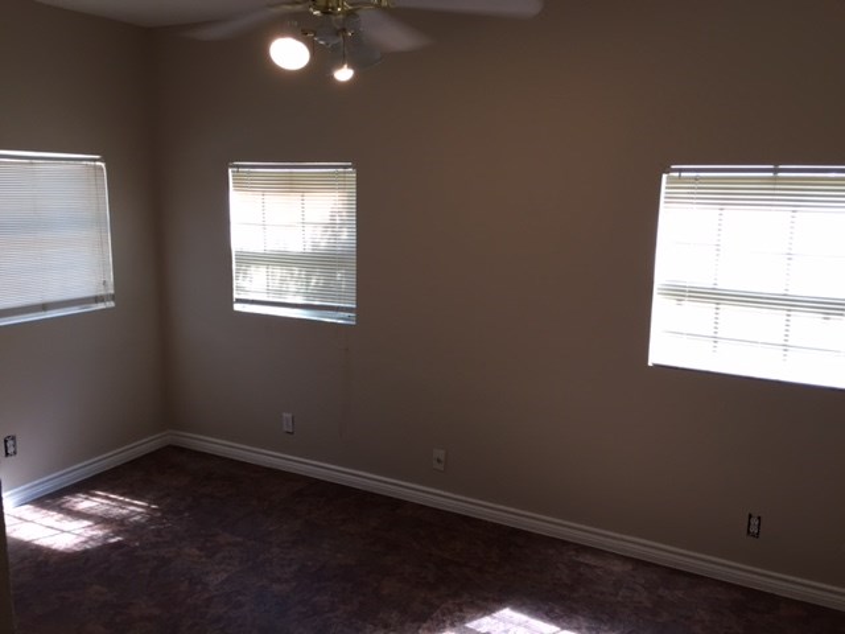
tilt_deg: -10.7
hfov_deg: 61.7
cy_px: 317
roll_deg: -1.6
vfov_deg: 48.2
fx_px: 708
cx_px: 422
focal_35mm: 29
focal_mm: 4.15
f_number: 2.2
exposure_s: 1/60
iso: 40
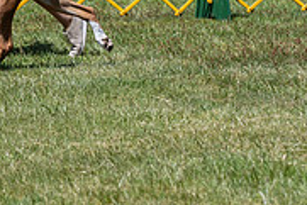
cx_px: -110
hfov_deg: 6.2
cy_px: -116
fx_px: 2816
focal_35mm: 330
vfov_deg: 4.1
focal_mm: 103
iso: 320
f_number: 7.1
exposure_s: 1/1600
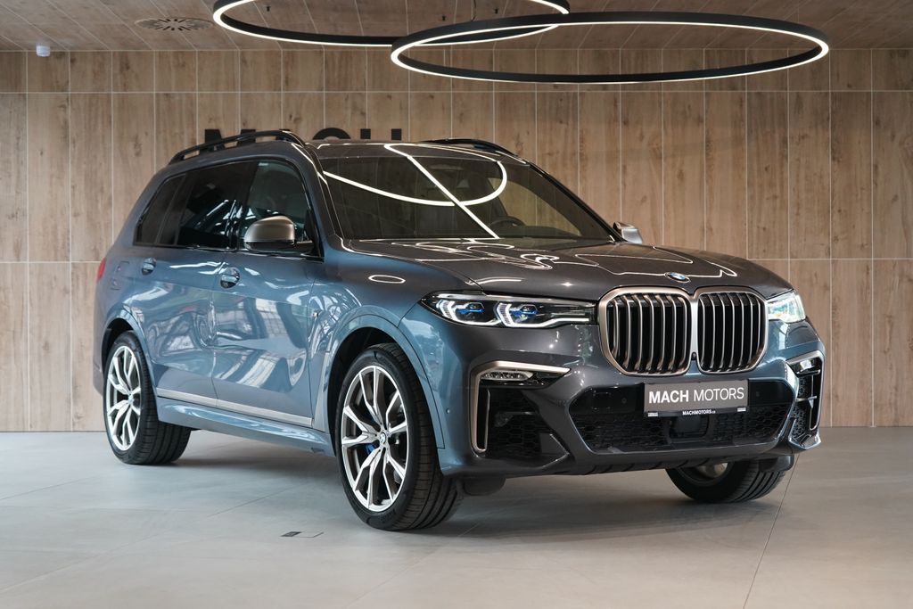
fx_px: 1598
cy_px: 304
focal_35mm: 63
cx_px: 456
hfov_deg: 31.9
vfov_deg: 21.6
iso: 3200
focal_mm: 63
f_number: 5.6
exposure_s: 1/160
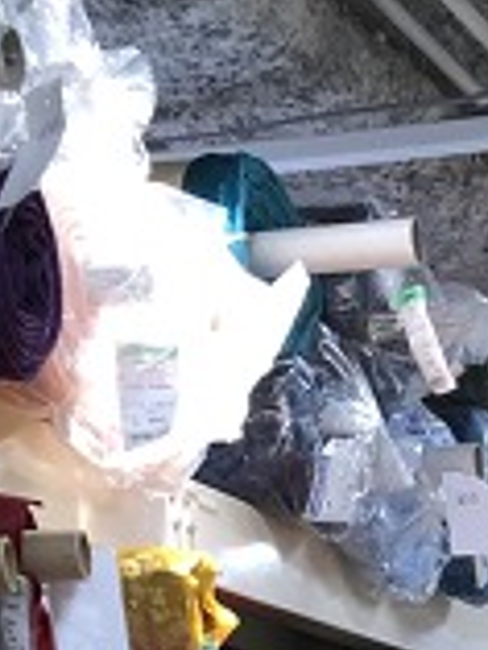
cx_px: 862
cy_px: 1449
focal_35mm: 136
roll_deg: +3.0
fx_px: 2553
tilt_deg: -8.1
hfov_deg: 10.3
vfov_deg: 12.2
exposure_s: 1/33
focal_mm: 4
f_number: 1.8
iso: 25
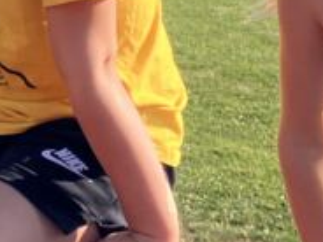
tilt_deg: -5.2
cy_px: -103
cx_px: -240
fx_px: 1708
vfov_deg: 8.0
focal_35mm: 183
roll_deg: -1.5
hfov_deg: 10.2
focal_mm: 3.99
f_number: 1.8
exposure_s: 1/1245
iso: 32
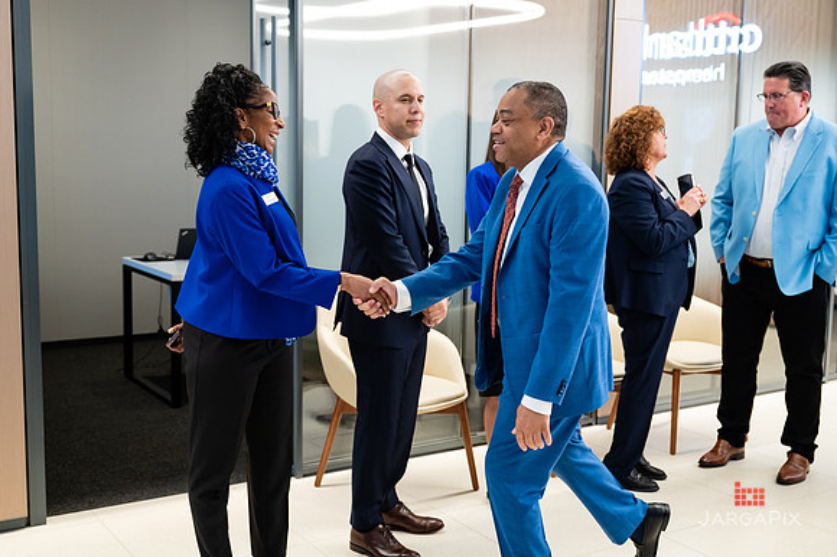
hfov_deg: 45.2
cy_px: 270
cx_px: 405
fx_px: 1006
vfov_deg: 31.0
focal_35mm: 43
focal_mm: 40
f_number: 3.2
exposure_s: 1/200
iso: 1600
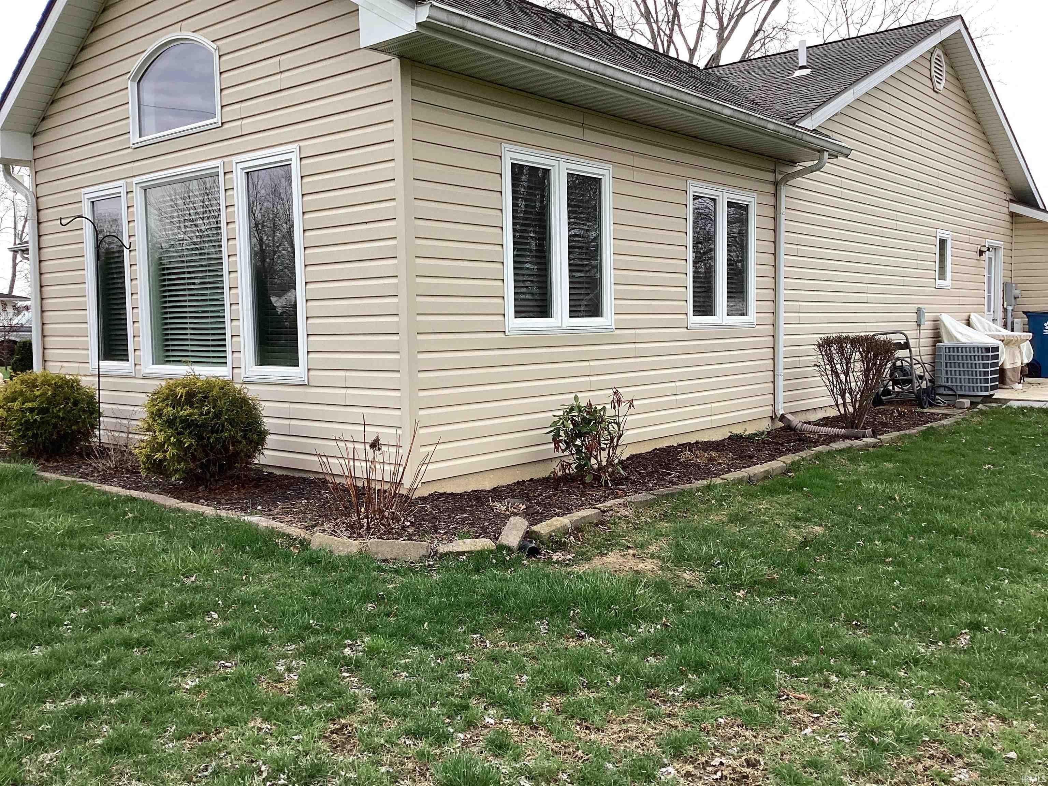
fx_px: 939
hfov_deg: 58.4
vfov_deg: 45.4
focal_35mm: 31
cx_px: 524
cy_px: 393
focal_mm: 3.3
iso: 25
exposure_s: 1/515
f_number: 2.4
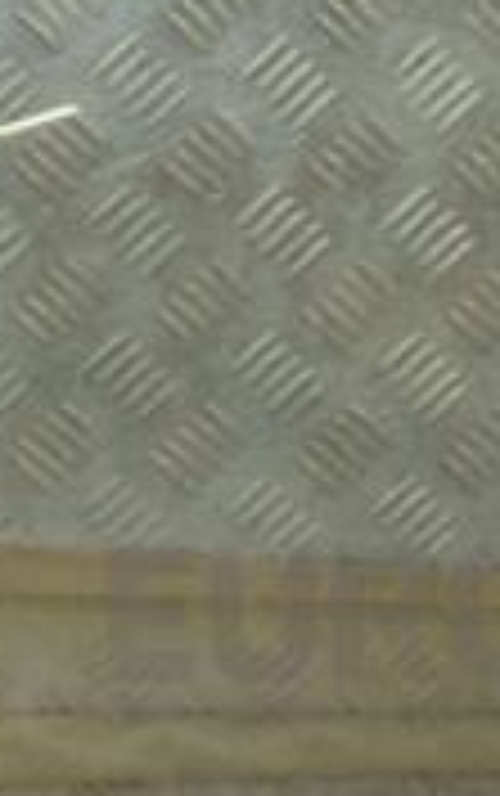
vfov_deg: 12.5
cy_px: 13
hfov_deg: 7.9
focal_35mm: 166
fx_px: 3610
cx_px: 23
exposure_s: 1/200
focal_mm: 32
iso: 800
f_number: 6.3
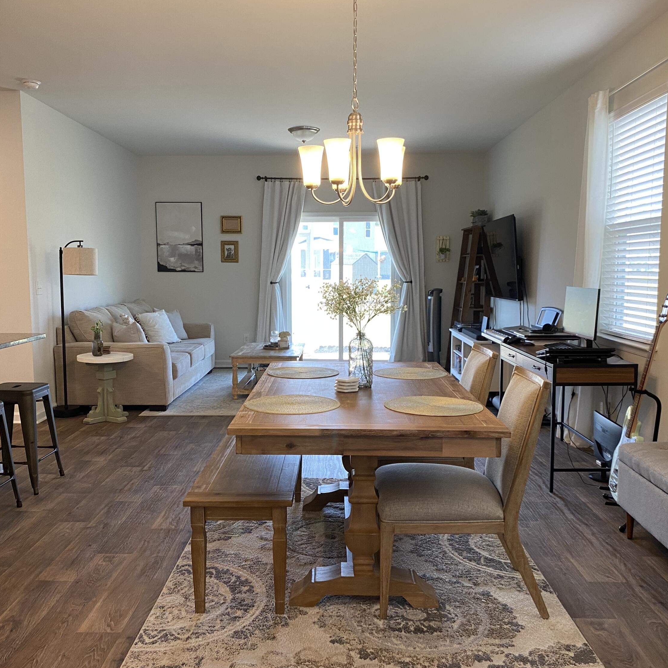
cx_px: 308
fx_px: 677
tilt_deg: -6.2
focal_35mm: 31
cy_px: 336
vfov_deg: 52.5
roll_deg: -1.0
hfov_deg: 52.5
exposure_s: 1/60
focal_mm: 4.25
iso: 100
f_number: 1.8
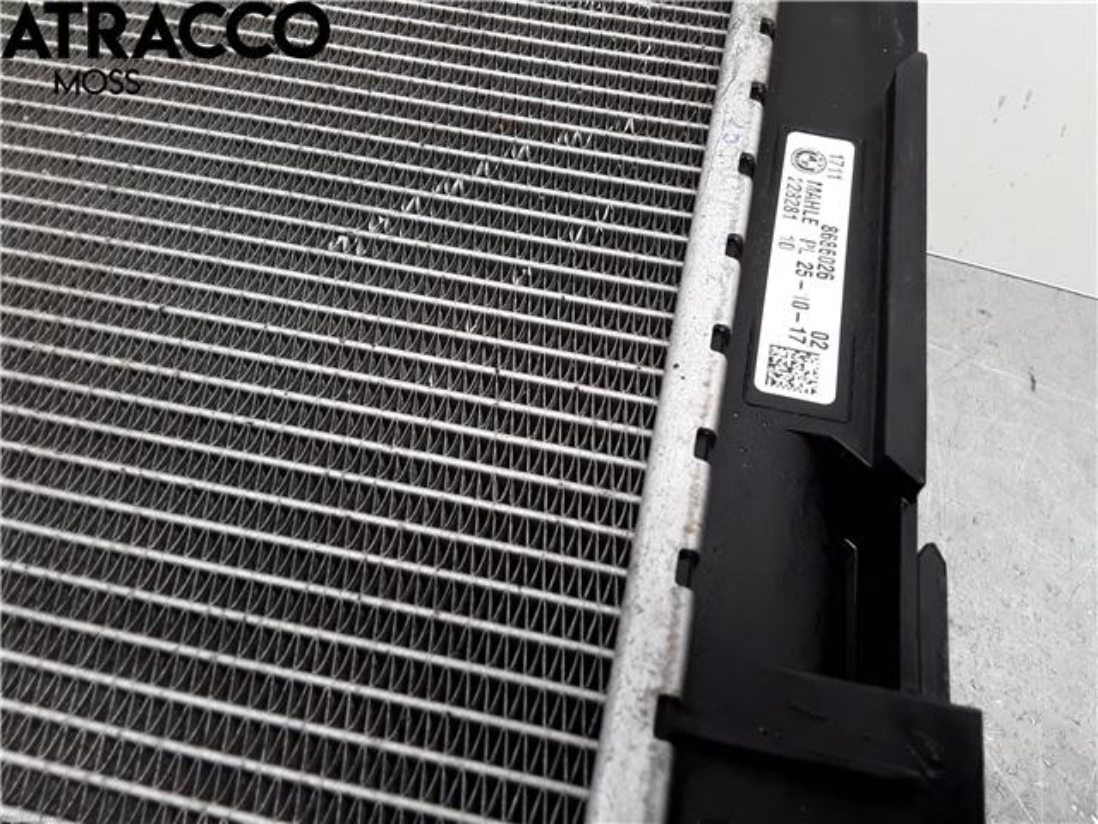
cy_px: 412
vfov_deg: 49.7
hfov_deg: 63.4
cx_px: 549
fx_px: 888
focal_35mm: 28
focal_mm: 2.91
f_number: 1.9
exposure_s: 1/50
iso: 40
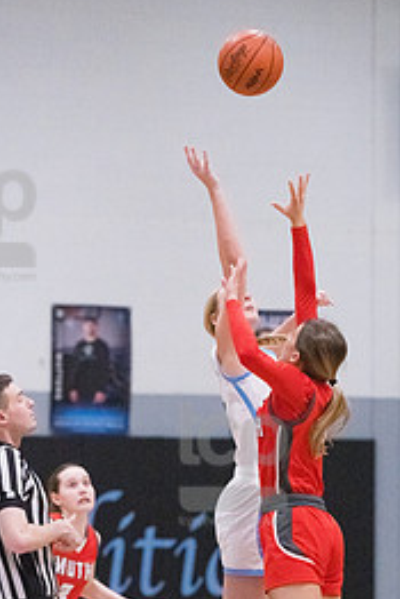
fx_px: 4577
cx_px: 233
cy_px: 464
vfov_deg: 7.5
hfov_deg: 5.0
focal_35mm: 275
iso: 8000
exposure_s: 1/1600
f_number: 4
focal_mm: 160
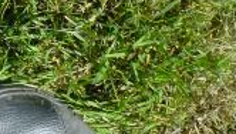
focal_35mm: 165
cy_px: -199
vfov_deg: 6.9
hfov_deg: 11.6
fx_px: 1034
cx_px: -243
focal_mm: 6
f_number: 5.6
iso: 100
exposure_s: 1/200
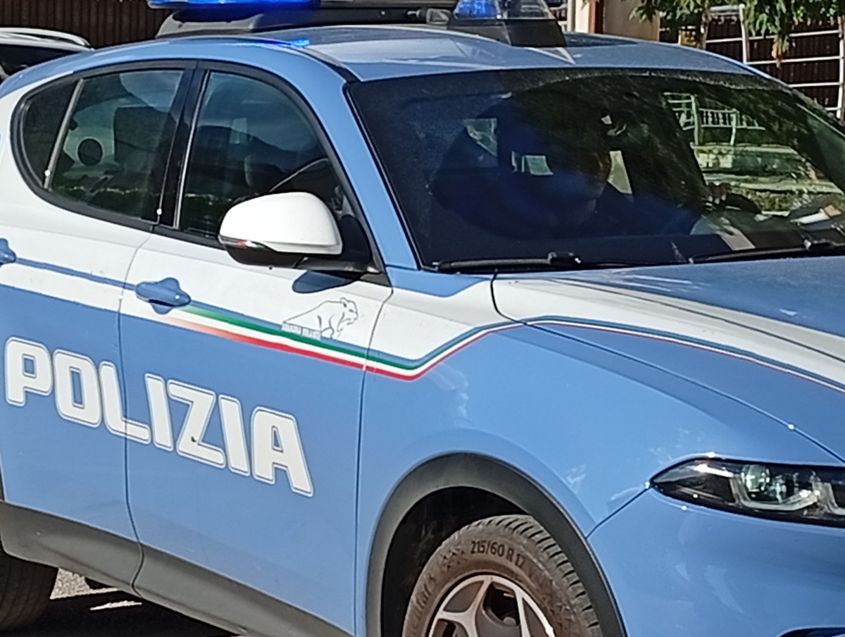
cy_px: 318
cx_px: 422
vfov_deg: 11.8
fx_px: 3081
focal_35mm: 126
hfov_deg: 15.6
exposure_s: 1/749
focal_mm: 3.98
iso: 50
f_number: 1.8
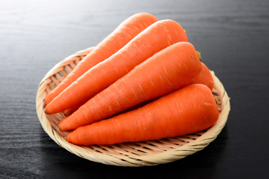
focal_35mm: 85
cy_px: 90
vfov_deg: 16.1
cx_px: 134
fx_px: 635
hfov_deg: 23.9
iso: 125
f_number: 5.3
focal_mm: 85
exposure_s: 1/80
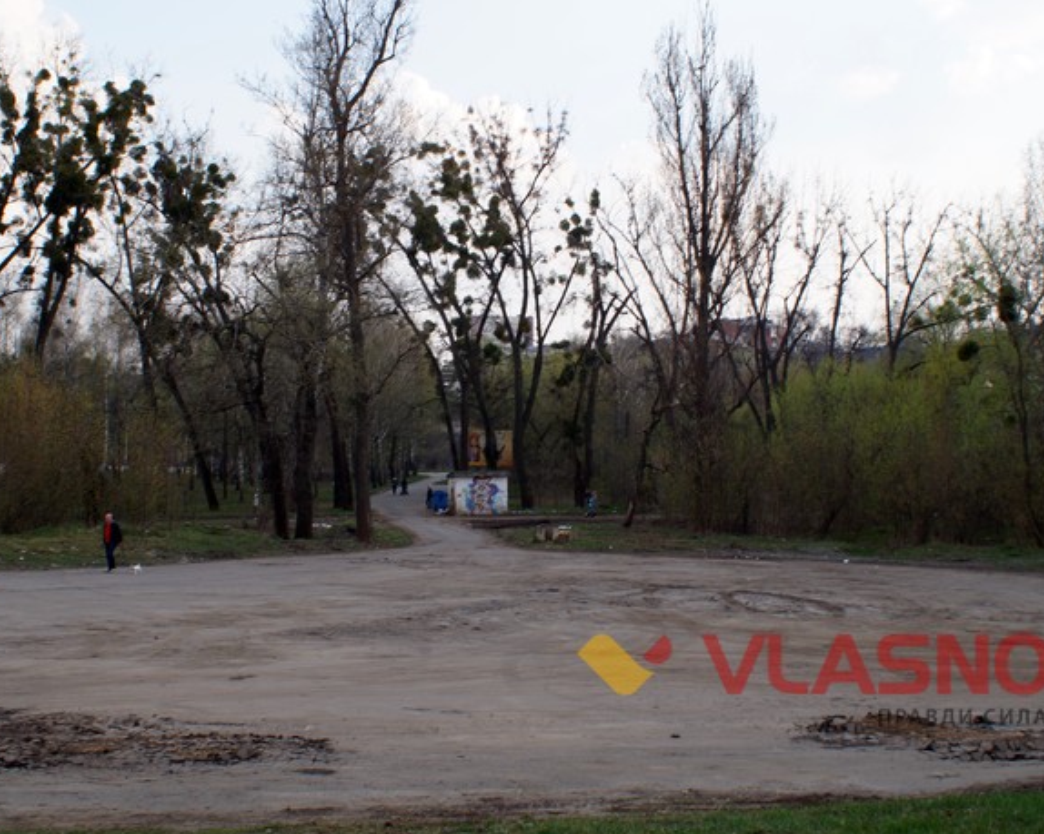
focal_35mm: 48
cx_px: 467
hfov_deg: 38.7
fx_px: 1483
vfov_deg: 31.4
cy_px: 419
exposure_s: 1/50
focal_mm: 28
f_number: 11
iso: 100
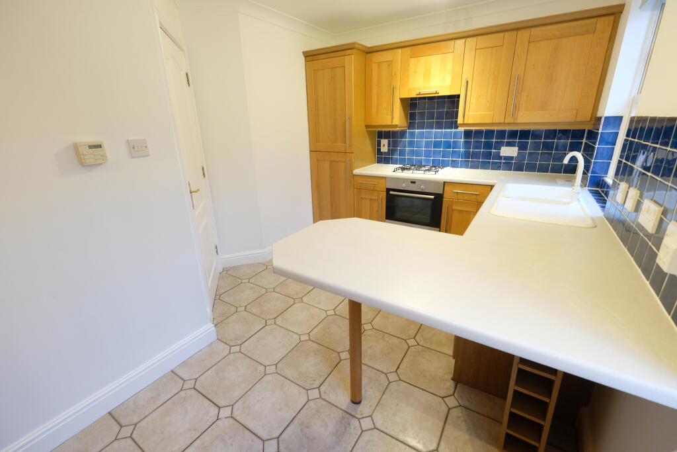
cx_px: 338
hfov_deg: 100.4
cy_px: 226
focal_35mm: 15
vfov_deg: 77.3
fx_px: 282
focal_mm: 10
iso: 800
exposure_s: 1/20
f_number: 4
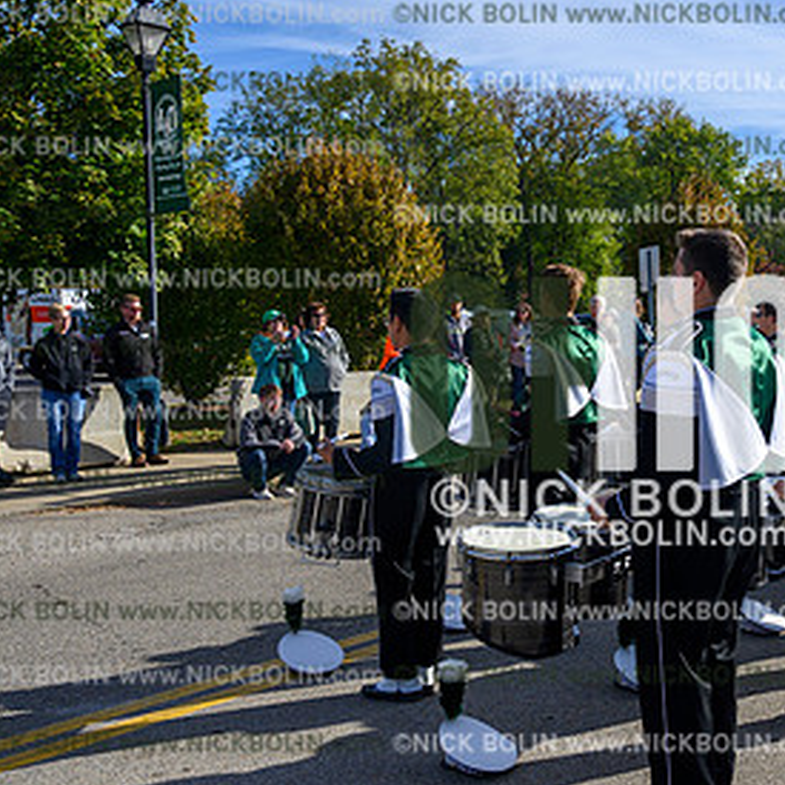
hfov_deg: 37.9
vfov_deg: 39.2
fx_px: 1103
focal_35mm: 43
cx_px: 611
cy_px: 411
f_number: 5
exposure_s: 1/2500
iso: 200
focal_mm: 24
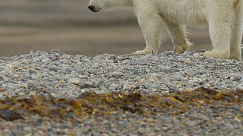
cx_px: 94
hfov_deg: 2.6
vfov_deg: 1.5
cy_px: 9
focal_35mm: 835
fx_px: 5375
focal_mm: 500
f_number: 7.1
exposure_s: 1/2000
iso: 1600
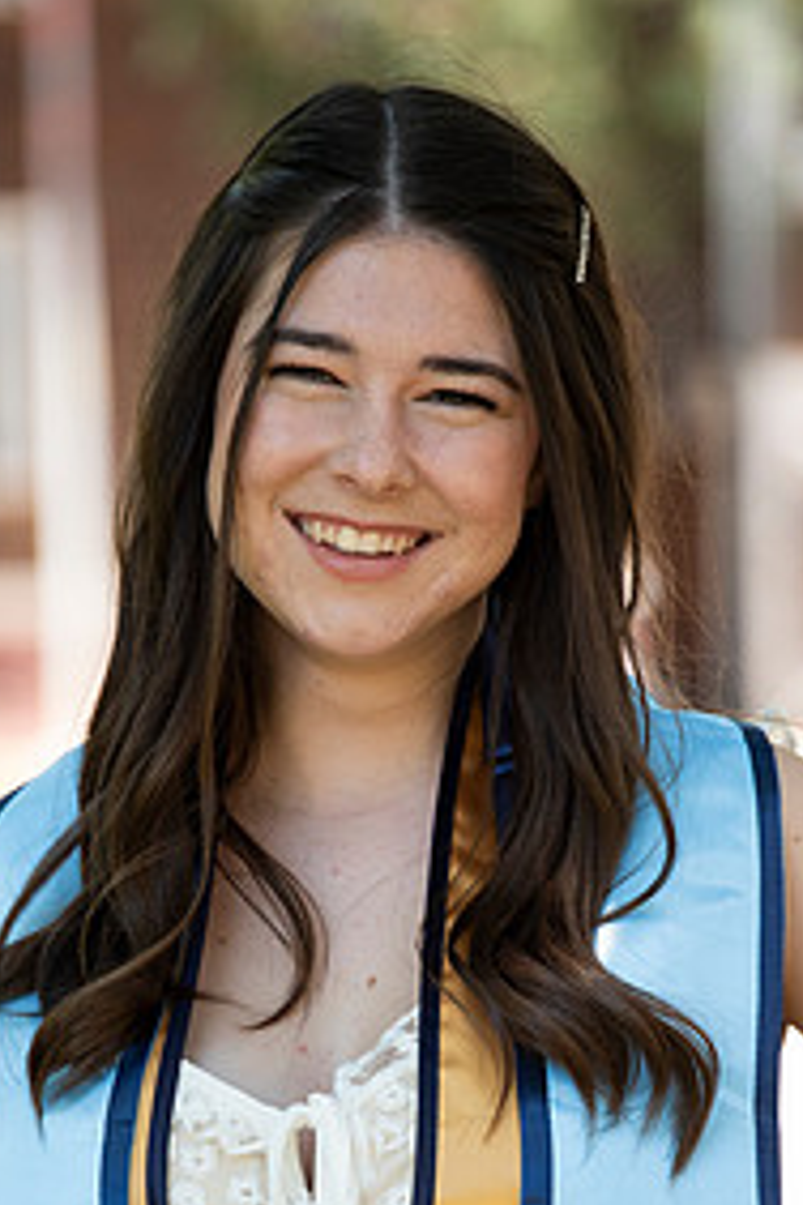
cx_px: 470
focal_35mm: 367
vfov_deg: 5.6
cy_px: 850
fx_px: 12278
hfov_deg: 3.7
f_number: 5.6
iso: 640
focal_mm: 230
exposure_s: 1/250
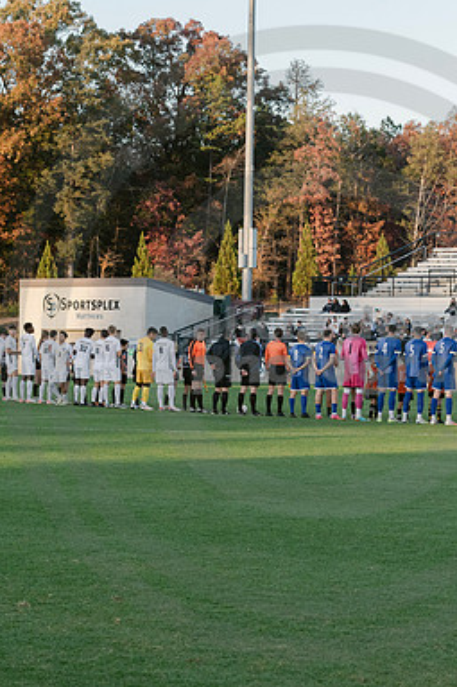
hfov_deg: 12.9
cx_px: 317
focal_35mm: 106
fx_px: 2020
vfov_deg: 19.3
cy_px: 344
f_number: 6.3
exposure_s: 1/1000
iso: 1250
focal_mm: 70
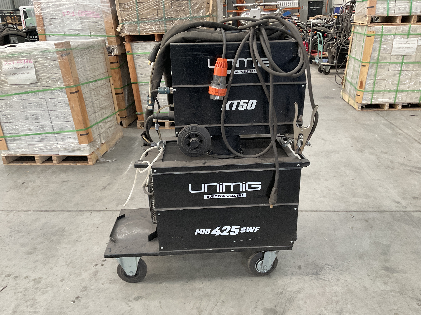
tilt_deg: -23.6
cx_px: 210
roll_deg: +3.4
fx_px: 353
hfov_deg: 61.7
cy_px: 158
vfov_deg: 48.2
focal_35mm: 29
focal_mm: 3
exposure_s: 1/83
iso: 64
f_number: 1.8
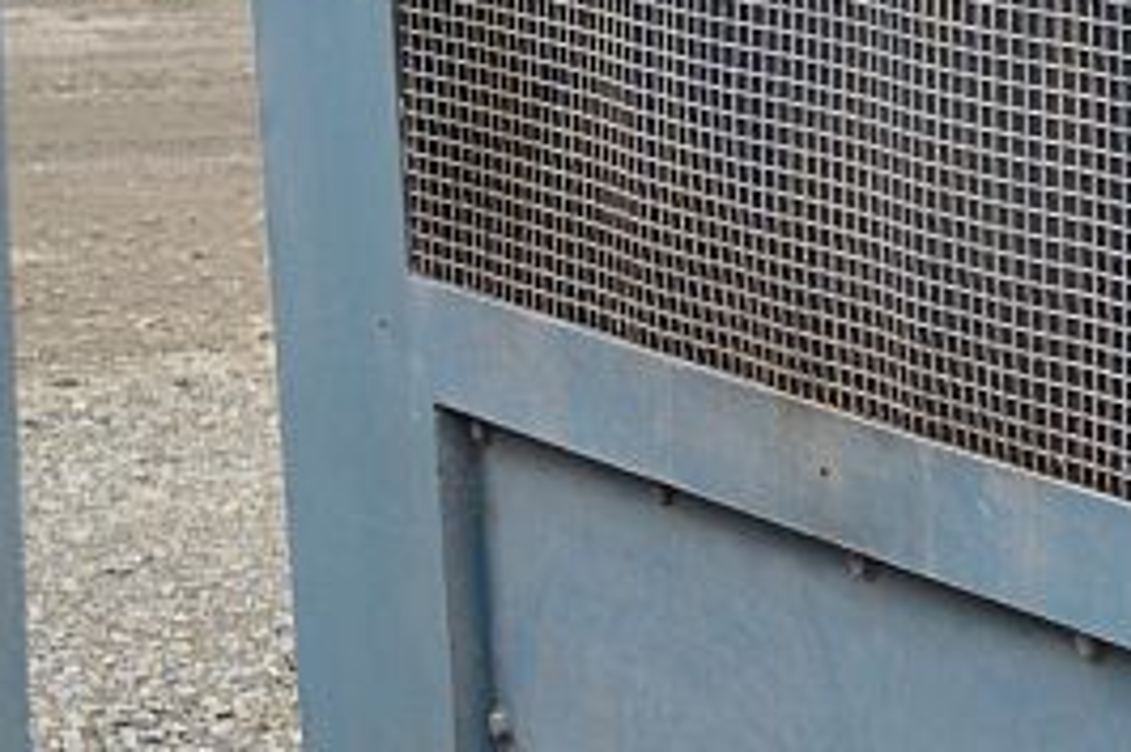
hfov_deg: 13.2
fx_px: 4423
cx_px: 2015
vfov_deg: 9.6
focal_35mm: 141
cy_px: 941
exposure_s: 1/60
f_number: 4
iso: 400
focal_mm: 25
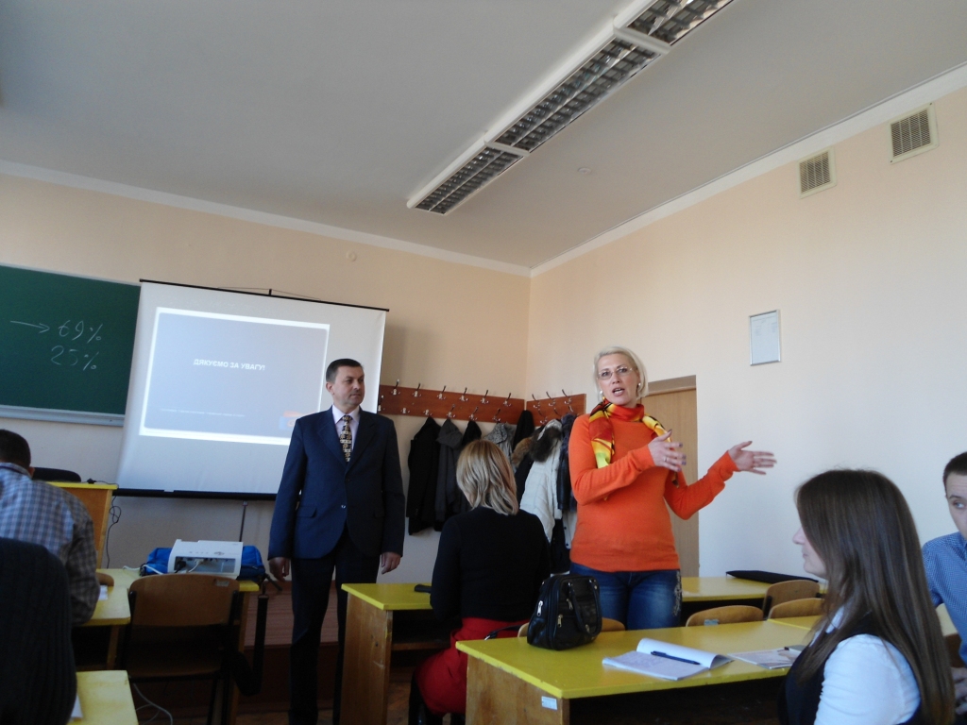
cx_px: 484
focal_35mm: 26
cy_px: 362
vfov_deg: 53.1
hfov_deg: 67.3
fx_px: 726
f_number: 2.8
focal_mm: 4.7
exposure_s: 1/30
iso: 100
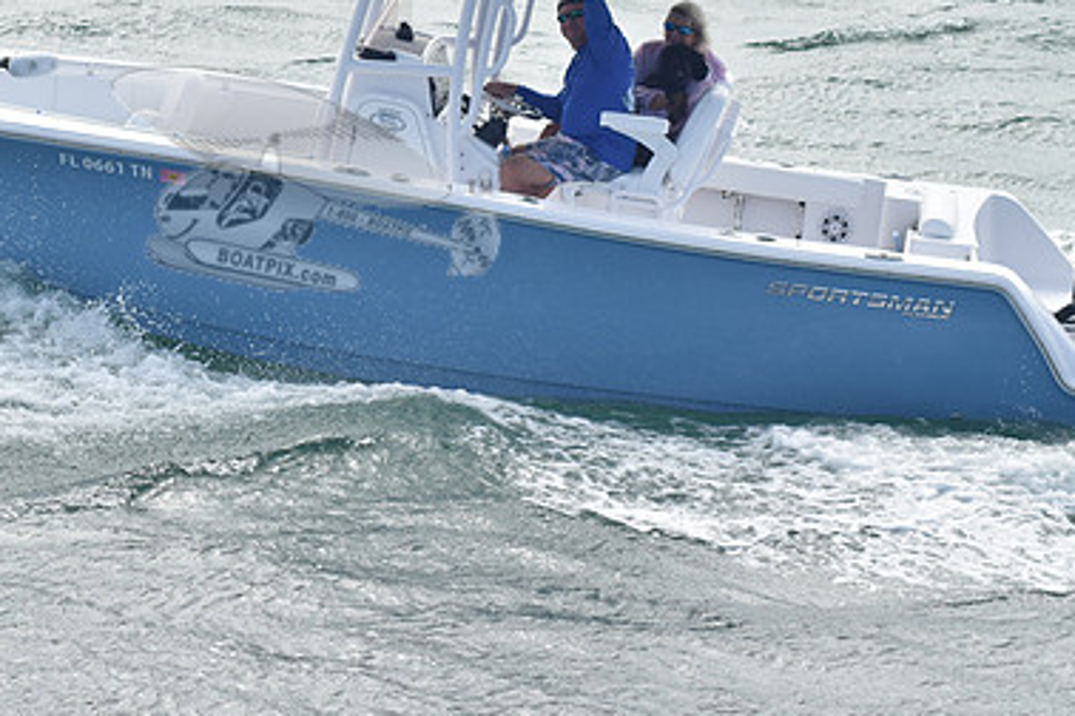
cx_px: 316
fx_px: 6330
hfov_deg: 9.7
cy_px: 178
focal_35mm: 212
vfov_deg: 6.5
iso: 400
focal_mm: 92
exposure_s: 1/1000
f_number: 9.5
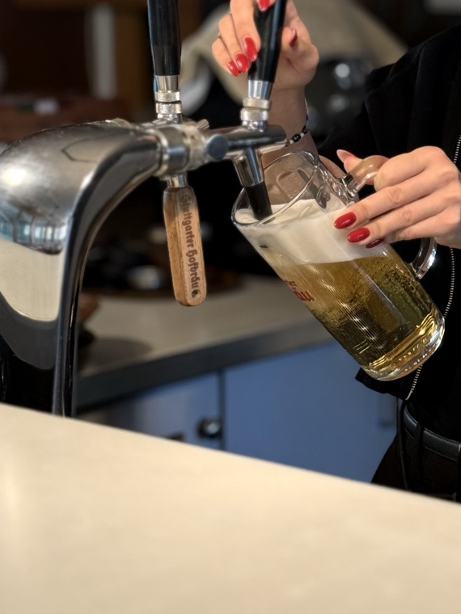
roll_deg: -0.7
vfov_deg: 19.3
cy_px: 139
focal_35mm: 101
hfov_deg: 14.5
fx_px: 1793
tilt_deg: -4.0
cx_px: 383
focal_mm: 6.76
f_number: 1.78
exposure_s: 1/50
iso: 200
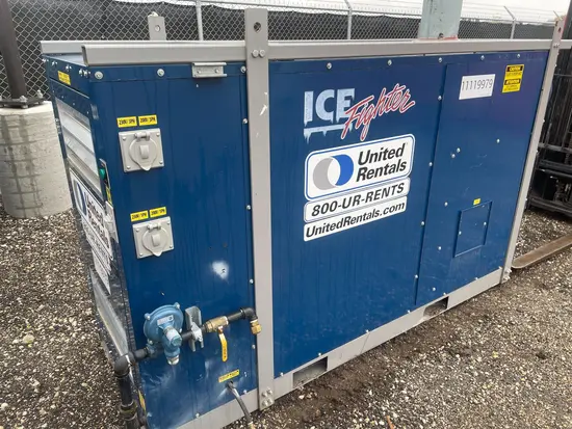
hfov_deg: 67.3
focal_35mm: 26
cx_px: 286
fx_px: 430
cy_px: 214
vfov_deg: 53.1
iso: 32
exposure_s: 1/219
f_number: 1.6
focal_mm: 4.2
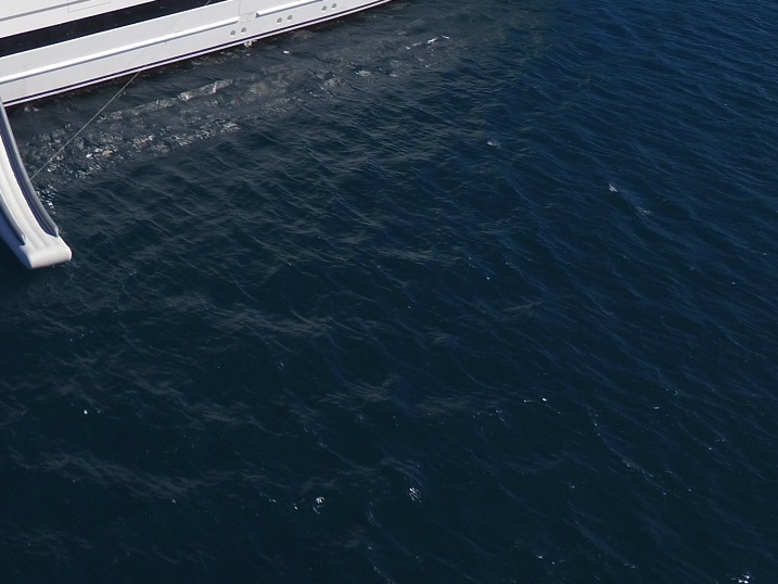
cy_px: -77
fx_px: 1191
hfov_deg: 29.8
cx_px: -205
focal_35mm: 53
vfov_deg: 25.3
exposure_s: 1/1600
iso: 100
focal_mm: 3.61
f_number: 2.8
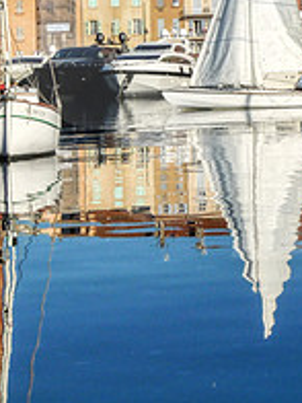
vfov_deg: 15.4
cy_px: 0
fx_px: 1466
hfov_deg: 11.7
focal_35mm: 126
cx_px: 266
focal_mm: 9.8
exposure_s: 1/500
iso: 100
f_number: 8
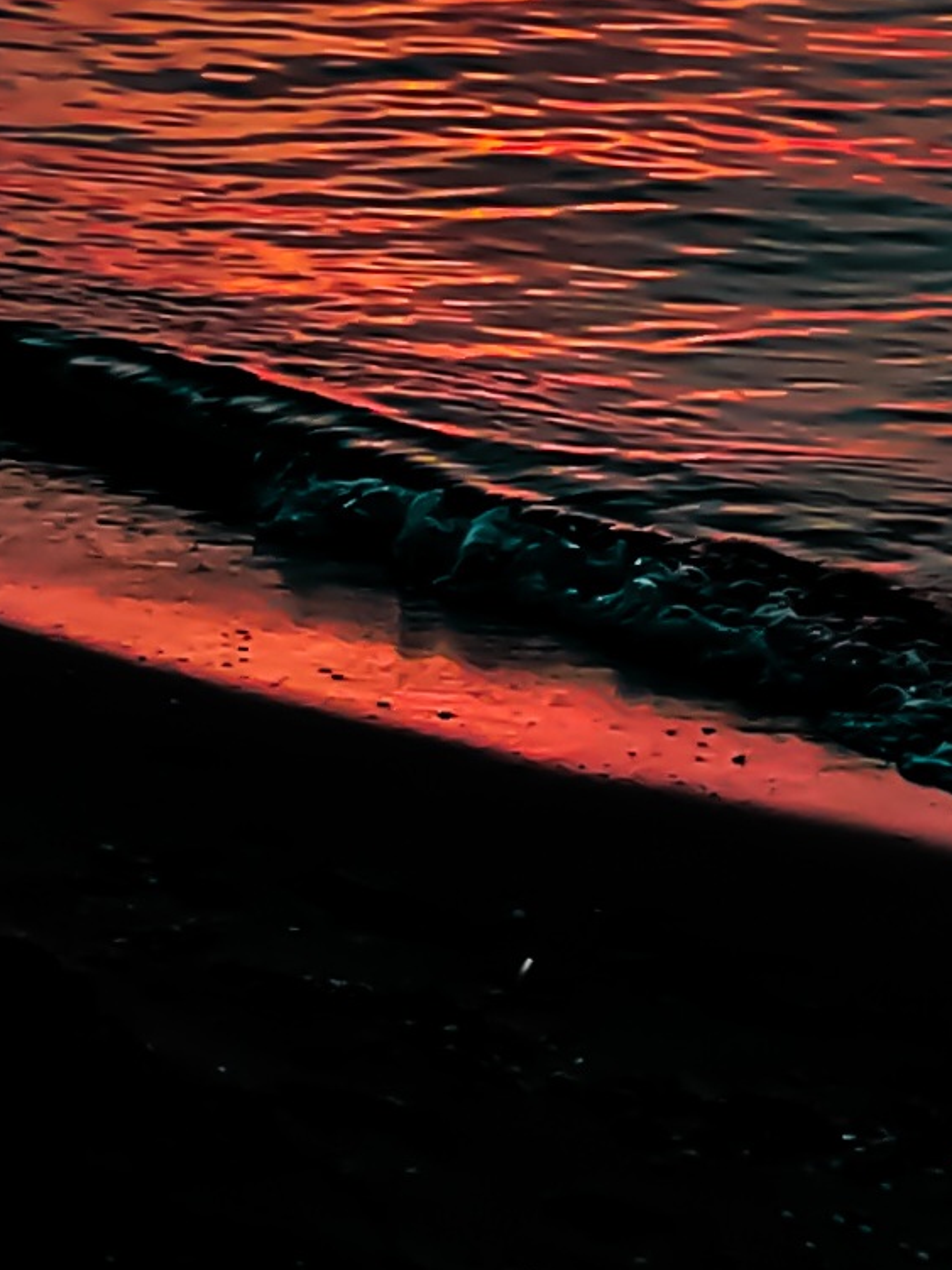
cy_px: 14
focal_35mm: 145
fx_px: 5319
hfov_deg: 10.2
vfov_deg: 13.4
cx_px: 564
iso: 25
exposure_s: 1/323
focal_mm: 4.15
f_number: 2.2
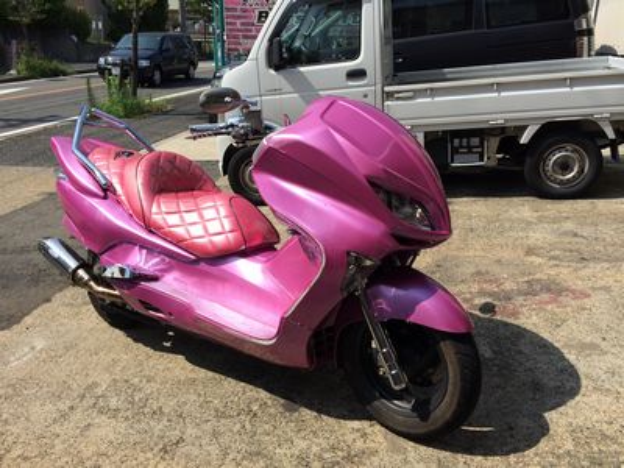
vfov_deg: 46.8
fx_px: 541
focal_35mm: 30
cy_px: 234
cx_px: 312
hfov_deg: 60.0
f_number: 2.2
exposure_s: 1/2283
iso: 40
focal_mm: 4.12
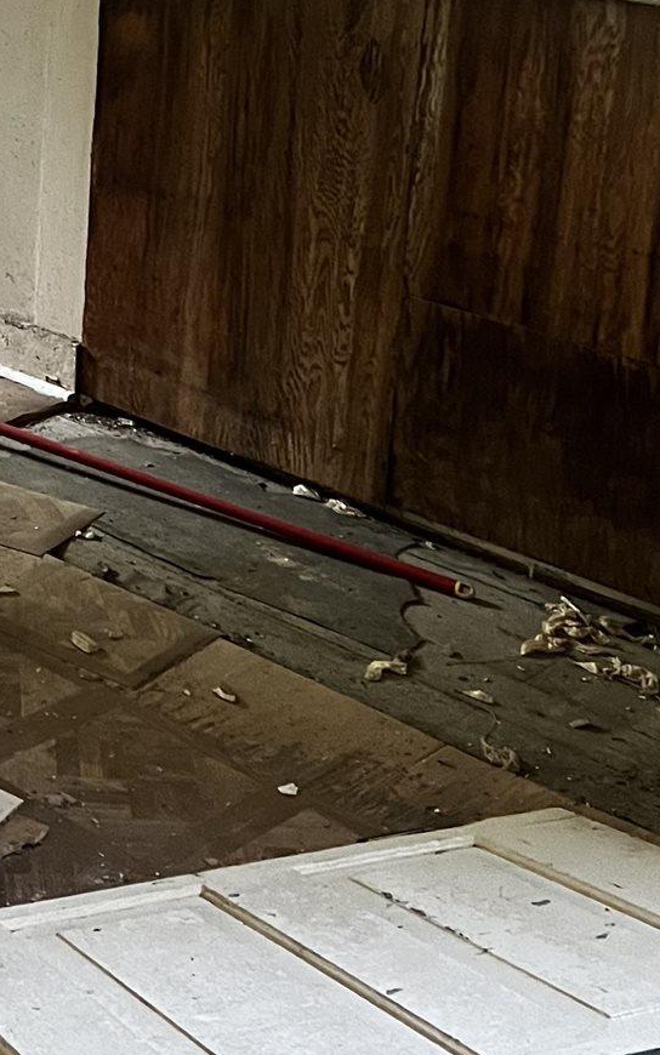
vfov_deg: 26.4
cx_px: -203
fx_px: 2100
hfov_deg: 16.8
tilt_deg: -9.6
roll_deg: -0.5
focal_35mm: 73
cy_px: -45
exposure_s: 1/57
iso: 500
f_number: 1.5
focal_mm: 5.7
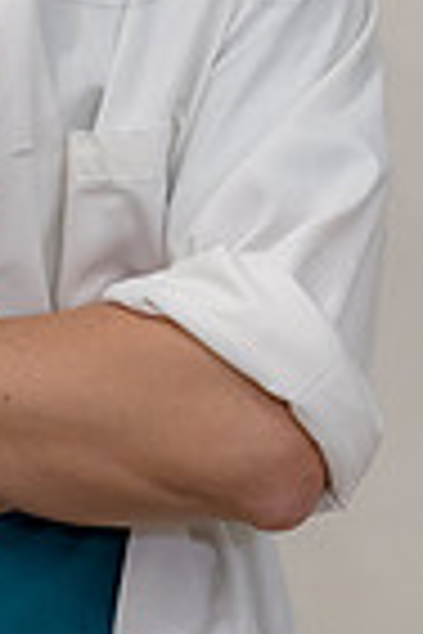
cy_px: -94
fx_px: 7067
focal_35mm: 401
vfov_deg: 5.1
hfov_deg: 3.4
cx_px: -148
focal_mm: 126
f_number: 4
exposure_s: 1/80
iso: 5000
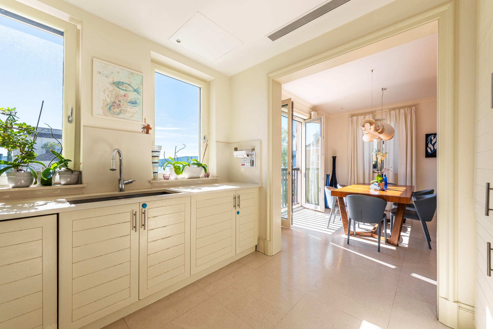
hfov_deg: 104.2
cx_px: 246
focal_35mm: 14
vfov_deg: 81.3
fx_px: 192
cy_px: 164
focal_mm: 14
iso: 50
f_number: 7.1
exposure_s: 1/125
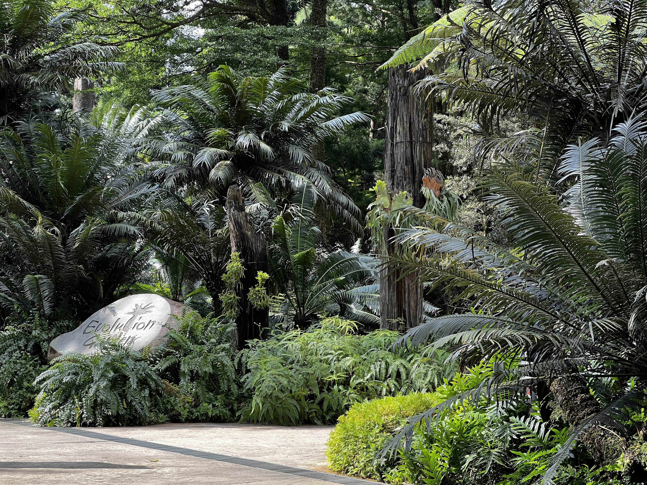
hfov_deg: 25.3
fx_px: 1439
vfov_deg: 19.1
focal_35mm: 77
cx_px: 324
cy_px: 242
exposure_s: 1/99
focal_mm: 9
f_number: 2.8
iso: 32
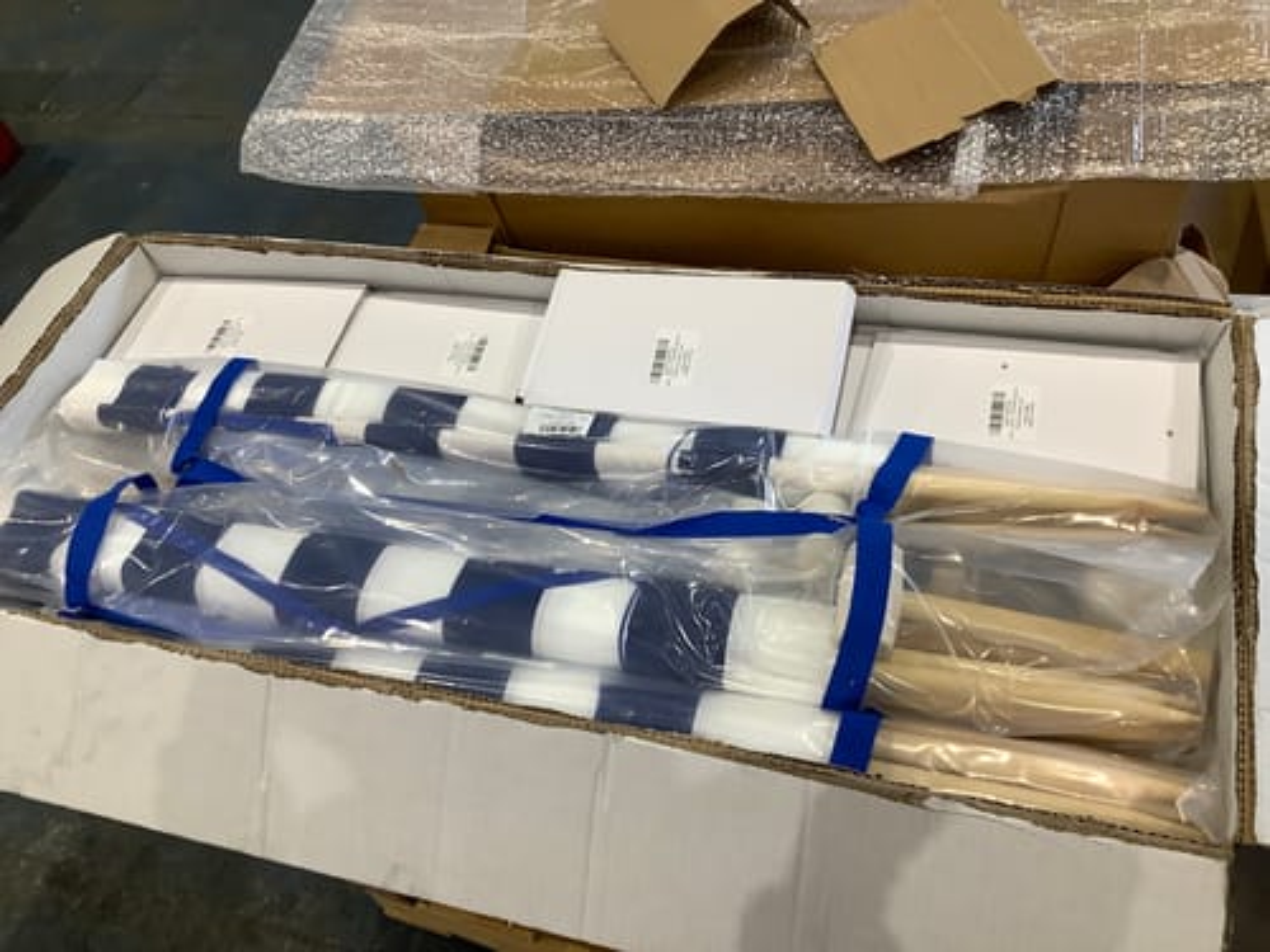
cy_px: 476
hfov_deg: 58.4
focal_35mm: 31
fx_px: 1137
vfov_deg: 45.4
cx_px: 635
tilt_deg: -47.2
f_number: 2.4
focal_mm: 3.3
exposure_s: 1/50
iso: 80
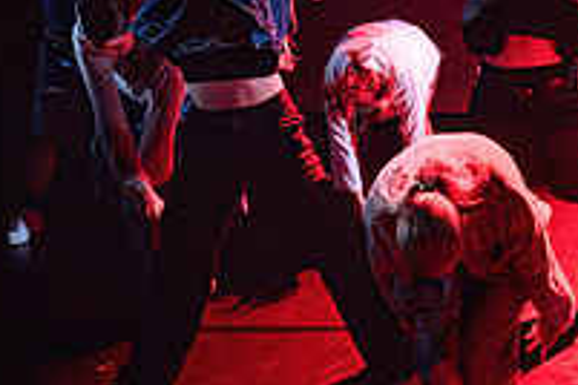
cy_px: 210
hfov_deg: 24.7
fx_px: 1252
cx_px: 592
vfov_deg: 17.5
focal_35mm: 78
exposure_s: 1/300
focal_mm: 24
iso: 6400
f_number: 2.8
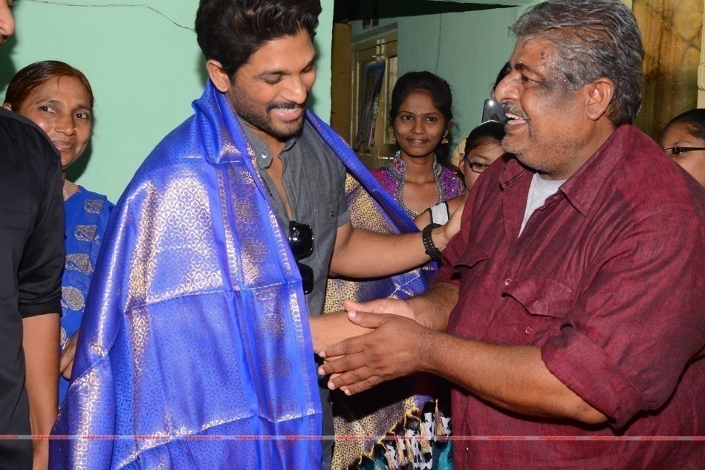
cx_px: 354
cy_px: 203
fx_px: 842
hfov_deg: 45.4
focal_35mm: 43
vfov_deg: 31.2
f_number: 6.3
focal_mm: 34
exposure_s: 1/125
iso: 320
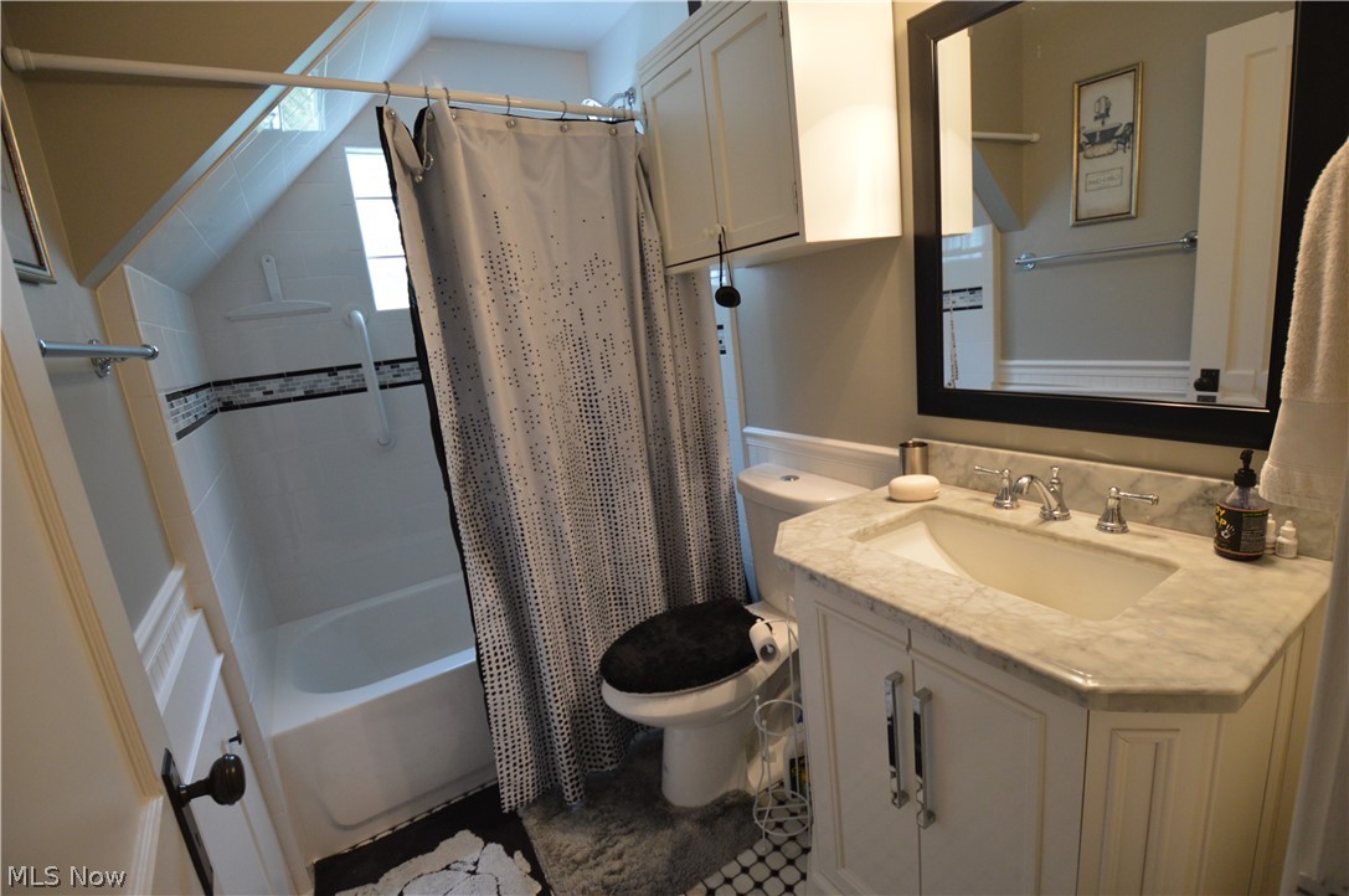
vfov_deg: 77.2
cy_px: 448
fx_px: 561
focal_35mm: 15
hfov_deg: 100.5
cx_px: 674
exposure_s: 1/60
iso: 1000
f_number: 3.5
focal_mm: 10
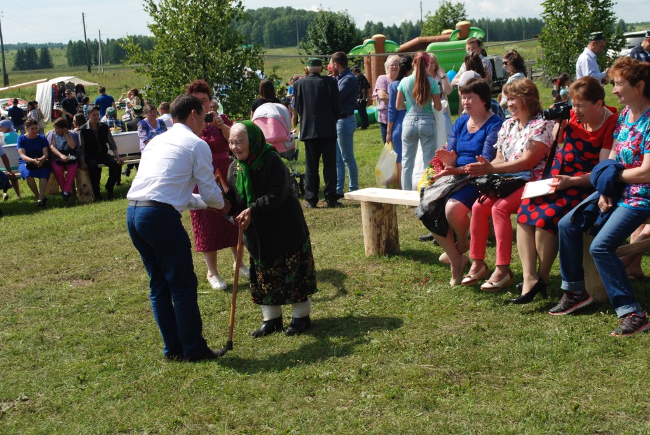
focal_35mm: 52
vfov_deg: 25.8
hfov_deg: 37.8
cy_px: 218
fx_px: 949
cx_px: 325
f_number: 8
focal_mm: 35
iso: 100
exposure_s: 1/250
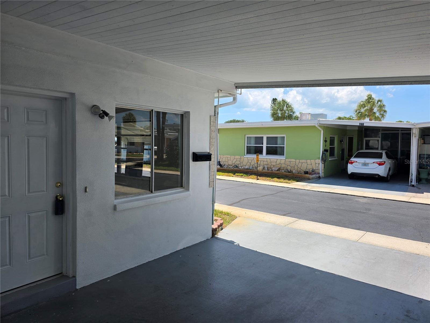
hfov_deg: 73.9
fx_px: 286
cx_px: 215
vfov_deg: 58.9
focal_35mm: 23
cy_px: 162
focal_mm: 6.3
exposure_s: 1/583
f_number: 1.7
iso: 12
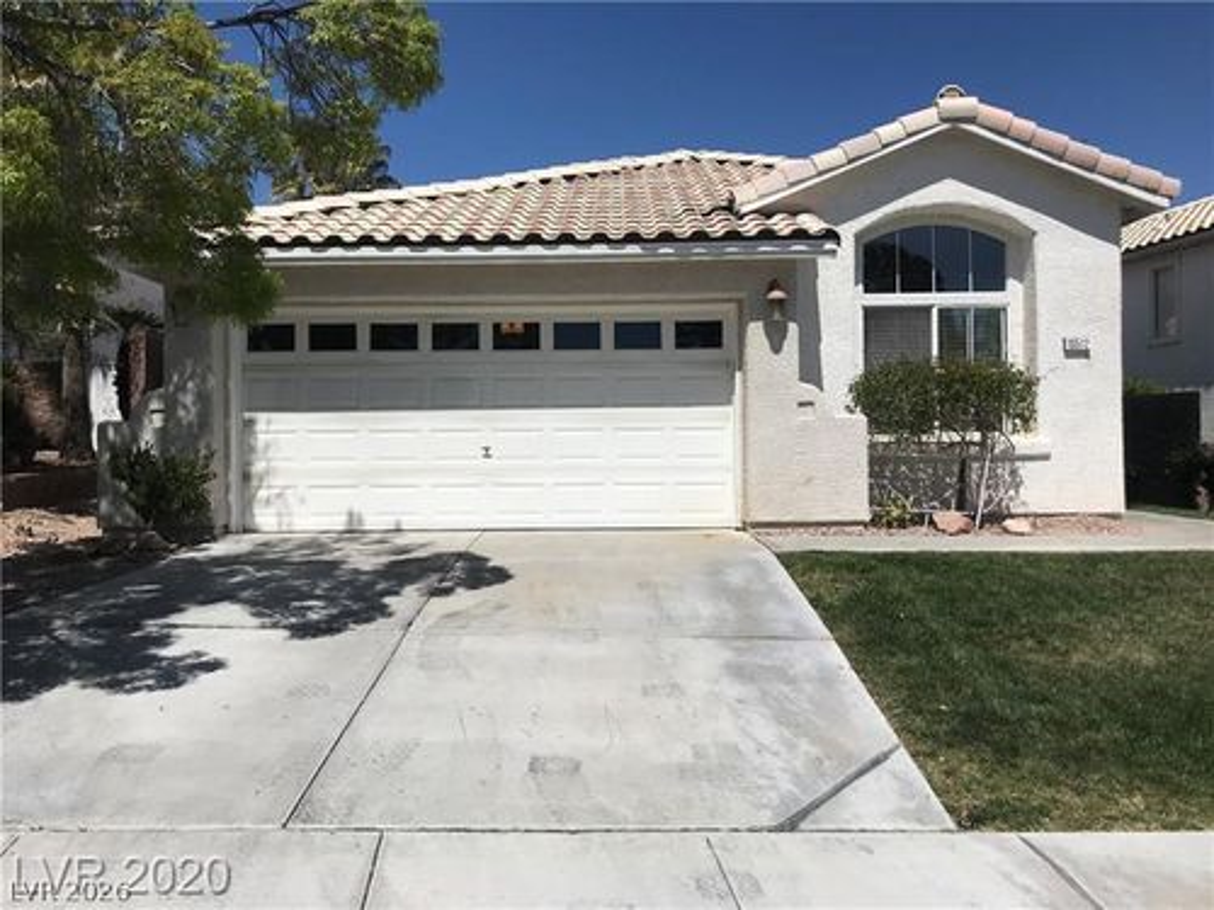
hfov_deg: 63.4
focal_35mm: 28
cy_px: 455
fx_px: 982
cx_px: 607
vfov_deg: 49.7
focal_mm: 3.99
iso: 20
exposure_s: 1/5988
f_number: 1.8
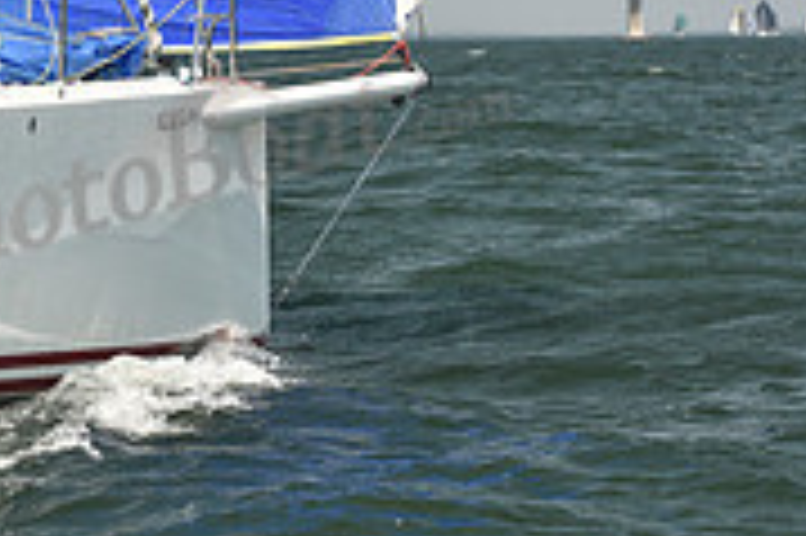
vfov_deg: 6.0
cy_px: -2
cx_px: -351
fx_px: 5078
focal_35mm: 227
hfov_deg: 8.9
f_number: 5
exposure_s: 1/640
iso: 250
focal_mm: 70
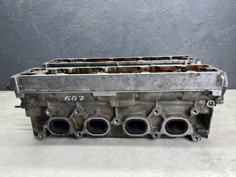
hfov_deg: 67.3
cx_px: 118
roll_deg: +1.3
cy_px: 88
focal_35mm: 26
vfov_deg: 53.0
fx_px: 177
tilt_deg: -17.6
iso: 50
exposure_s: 1/100
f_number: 1.6
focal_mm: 5.1
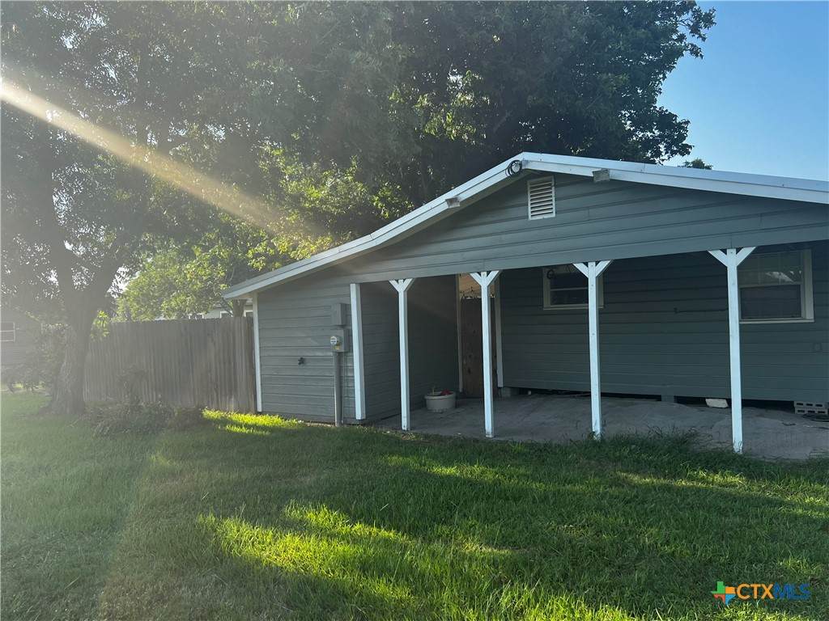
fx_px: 623
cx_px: 414
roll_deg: +2.9
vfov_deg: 53.1
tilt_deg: +0.2
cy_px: 310
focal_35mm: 26
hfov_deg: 67.3
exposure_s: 1/1209
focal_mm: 5.7
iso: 50
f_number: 1.5
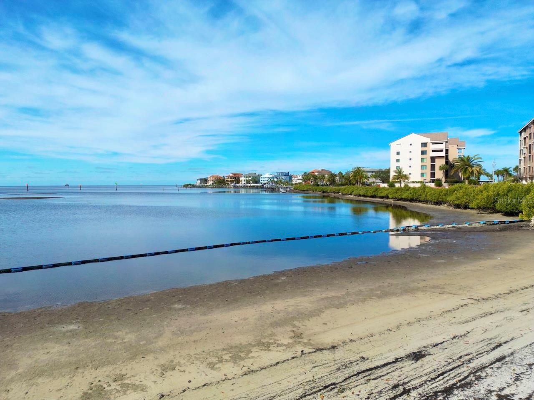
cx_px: 267
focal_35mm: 24
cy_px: 200
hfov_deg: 71.6
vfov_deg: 56.8
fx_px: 370
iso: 100
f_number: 1.7
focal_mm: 6.72
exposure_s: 1/3200
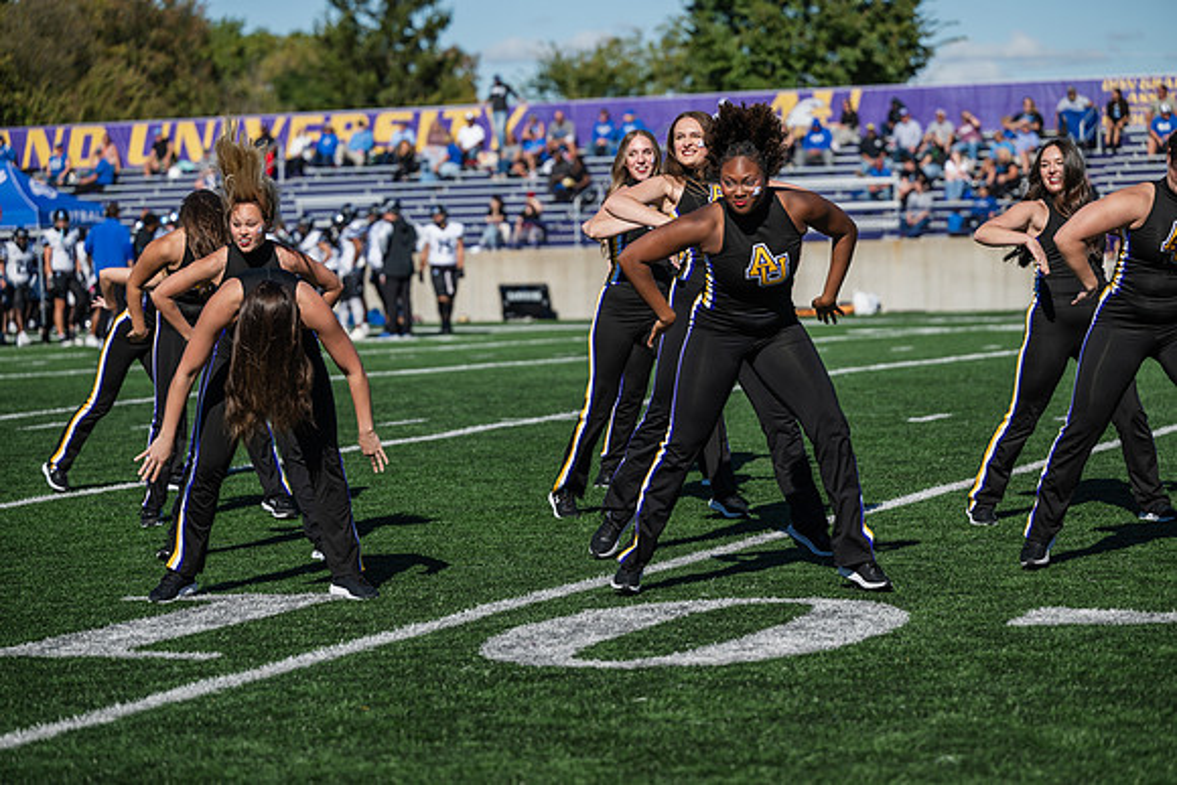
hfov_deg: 18.6
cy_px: 392
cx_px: 588
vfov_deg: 12.5
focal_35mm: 110
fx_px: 3597
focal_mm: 110
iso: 80
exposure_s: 1/1600
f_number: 3.2
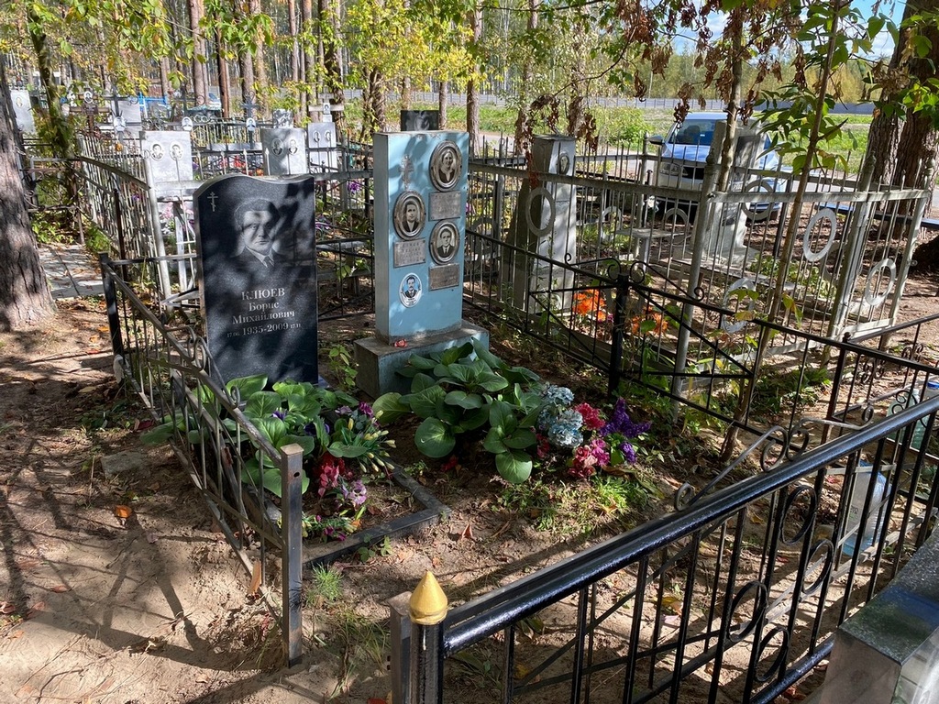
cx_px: 470
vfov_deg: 53.1
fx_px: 705
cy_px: 352
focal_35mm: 26
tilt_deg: -11.5
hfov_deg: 67.3
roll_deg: -0.3
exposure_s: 1/429
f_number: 1.8
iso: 32
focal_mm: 4.25
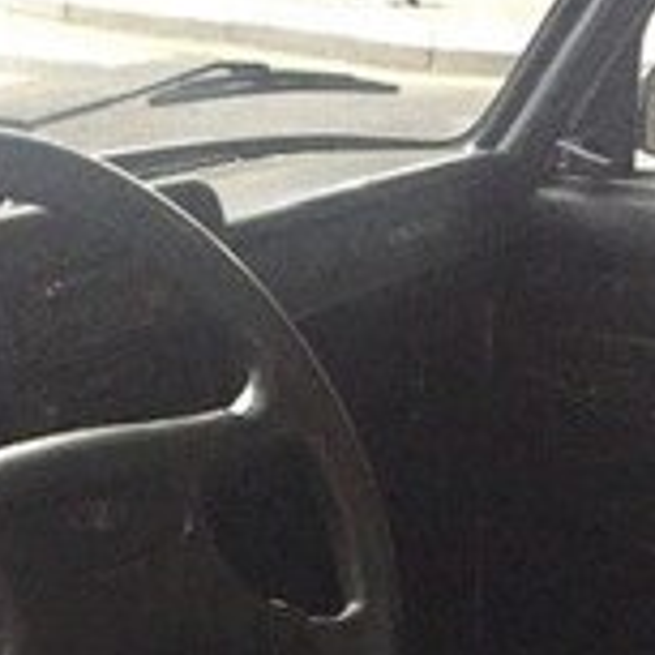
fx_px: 1777
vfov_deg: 19.2
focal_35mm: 83
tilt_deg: -29.1
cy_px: 873
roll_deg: +0.5
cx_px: 261
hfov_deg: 20.9
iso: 400
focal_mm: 4.15
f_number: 2.2
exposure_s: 1/17
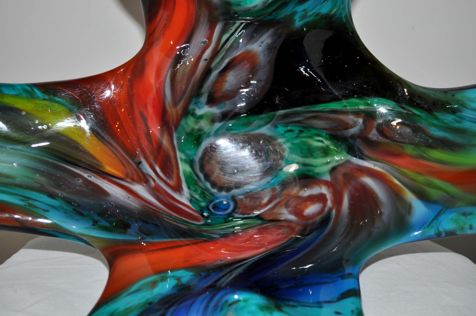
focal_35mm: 48
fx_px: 634
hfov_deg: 41.2
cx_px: 238
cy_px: 158
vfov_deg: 28.0
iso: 500
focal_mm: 32
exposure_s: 1/60
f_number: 4.8
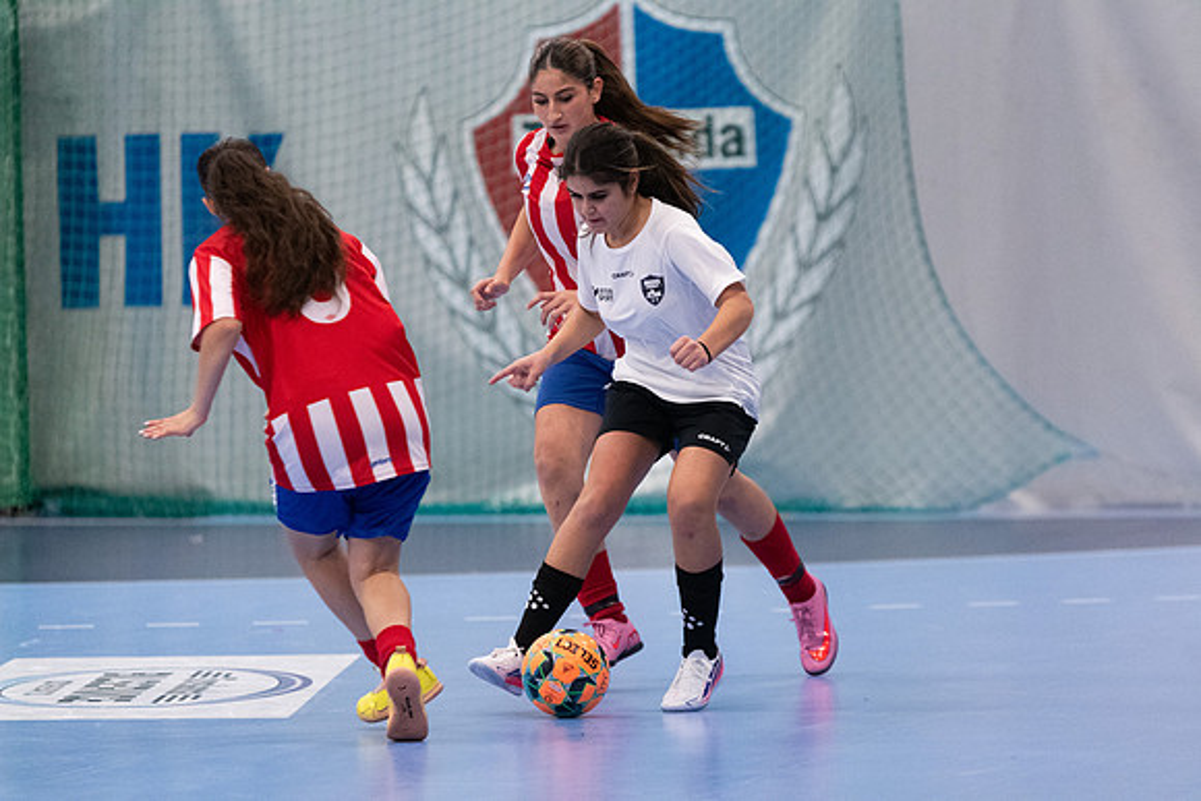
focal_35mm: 300
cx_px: 600
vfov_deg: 4.6
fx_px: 10010
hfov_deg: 6.9
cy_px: 400
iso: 4500
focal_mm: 200
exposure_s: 1/640
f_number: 3.2
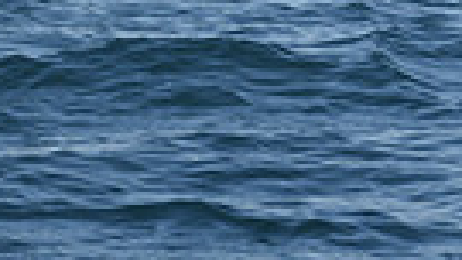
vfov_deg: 3.2
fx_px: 4509
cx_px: -125
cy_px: -636
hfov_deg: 5.8
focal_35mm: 368
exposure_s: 1/1000
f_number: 10
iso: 320
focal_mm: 82
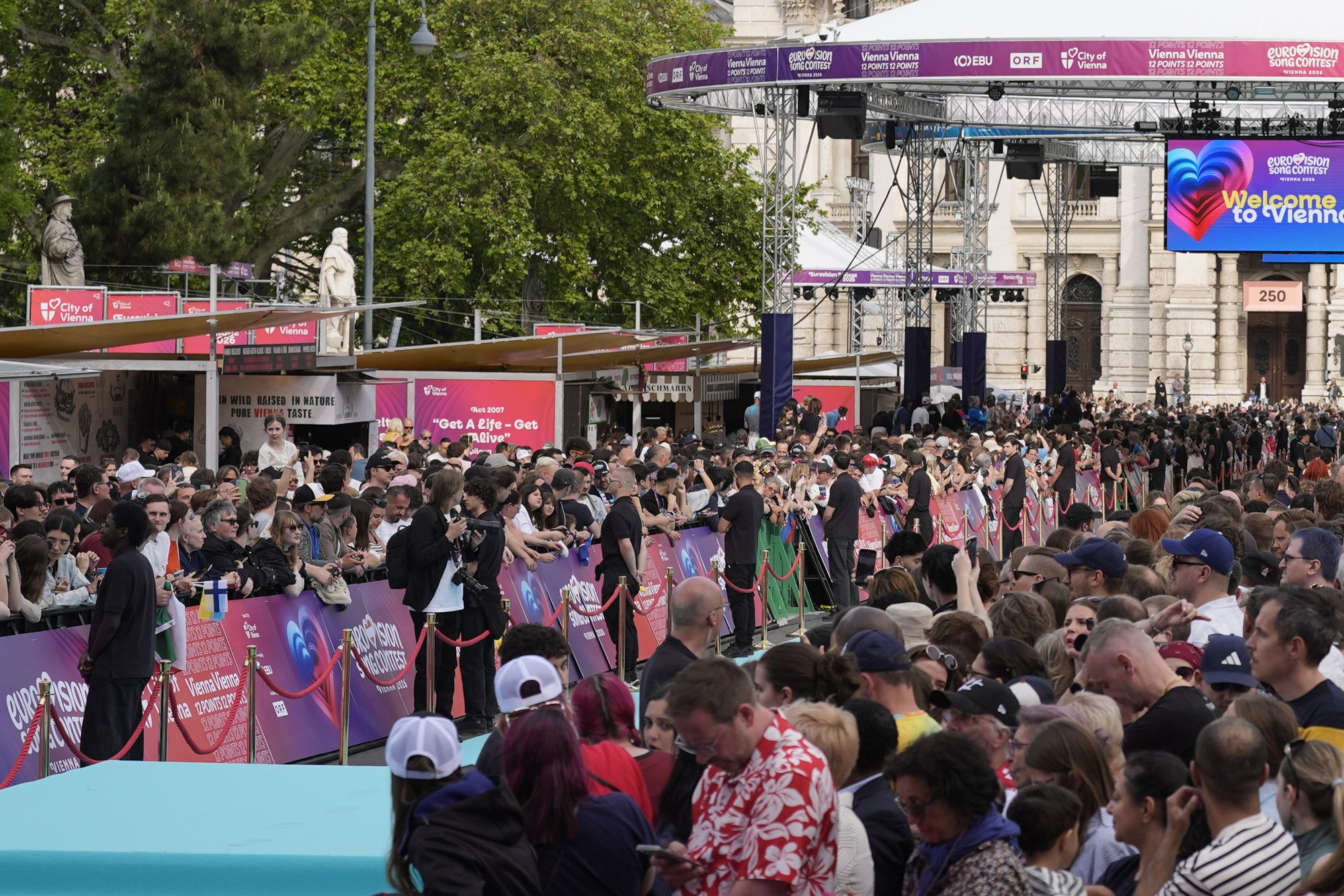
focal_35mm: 110
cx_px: 1261
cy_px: 184
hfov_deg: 18.2
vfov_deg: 12.4
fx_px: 4106
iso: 320
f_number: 4.5
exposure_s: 1/1250
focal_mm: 55
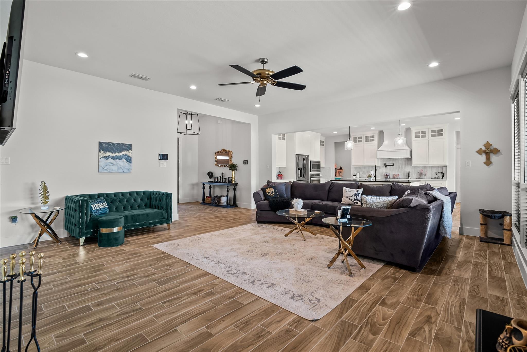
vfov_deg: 73.8
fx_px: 234
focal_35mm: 16
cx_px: 264
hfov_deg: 96.7
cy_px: 176
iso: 640
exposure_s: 1/1.25
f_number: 8
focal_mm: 16
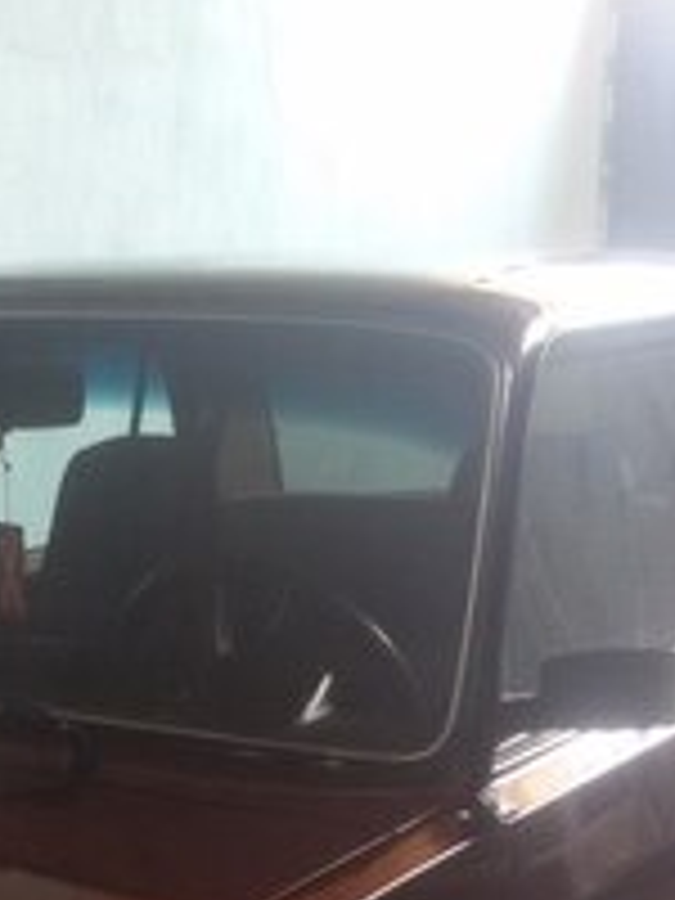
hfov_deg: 18.8
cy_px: 1094
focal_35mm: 77
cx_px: 76
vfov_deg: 23.1
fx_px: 2002
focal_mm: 2.93
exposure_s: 1/25
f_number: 2.4
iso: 50
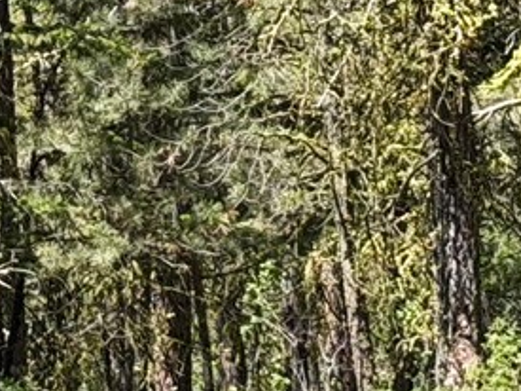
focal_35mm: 279
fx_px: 4197
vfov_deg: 5.3
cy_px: -38
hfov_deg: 7.1
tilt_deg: +4.3
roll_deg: +1.8
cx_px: -74
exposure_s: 1/975
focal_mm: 6.76
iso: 64
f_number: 1.78
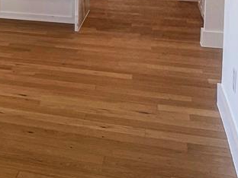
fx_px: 564
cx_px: -142
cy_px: -45
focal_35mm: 82
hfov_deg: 19.8
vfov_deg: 17.1
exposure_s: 1/120
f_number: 1.6
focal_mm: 5.1
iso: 50
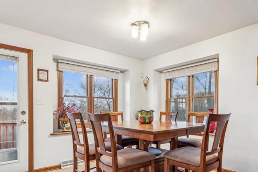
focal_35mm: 23
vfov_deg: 54.5
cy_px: 108
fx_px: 165
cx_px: 152
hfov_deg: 75.4
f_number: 11
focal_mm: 14
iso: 50
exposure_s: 1/2.5
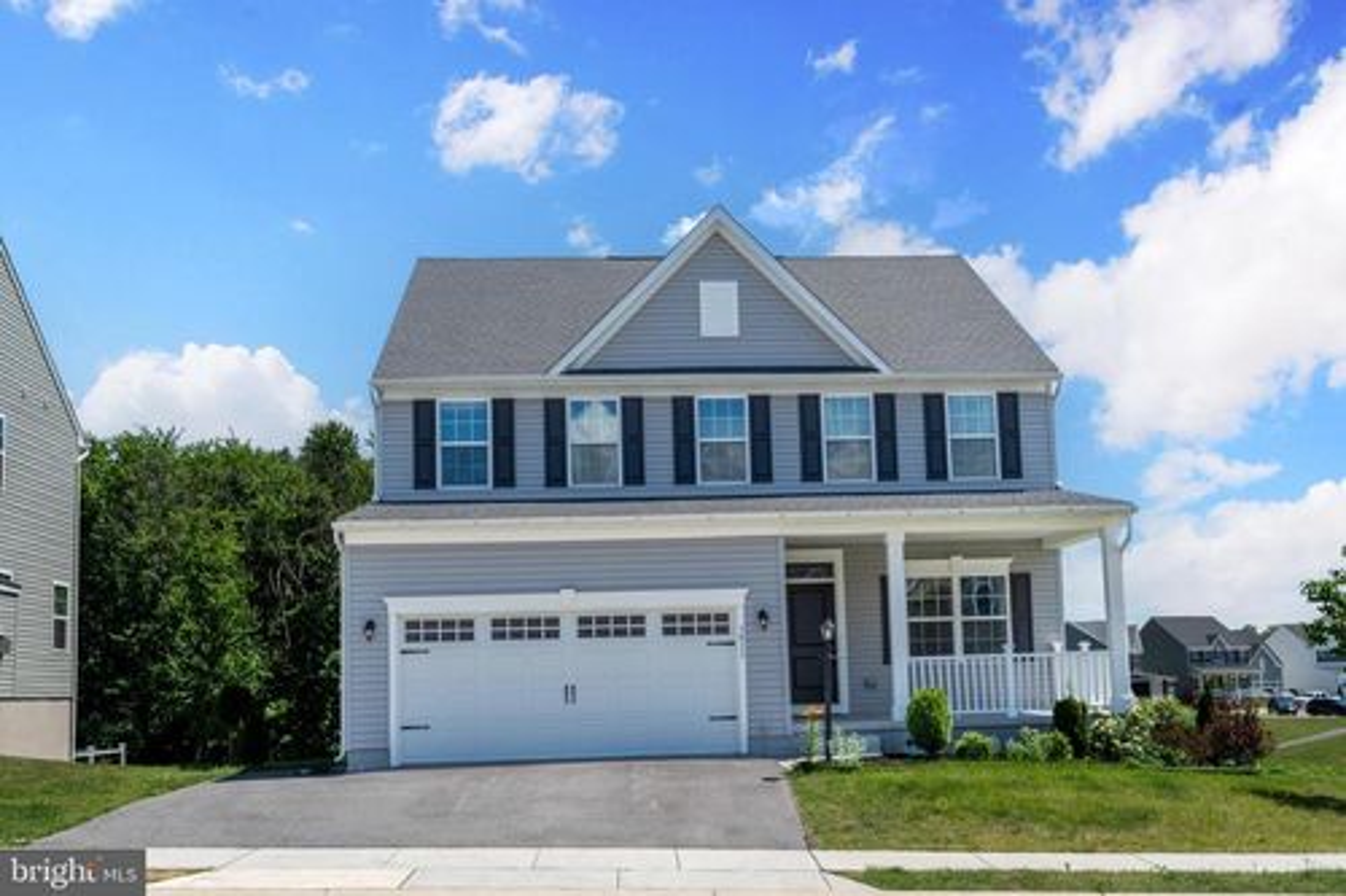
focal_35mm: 36
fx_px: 1345
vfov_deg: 36.8
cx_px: 673
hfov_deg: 53.1
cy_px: 448
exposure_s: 1/1600
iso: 250
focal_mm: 36
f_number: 10
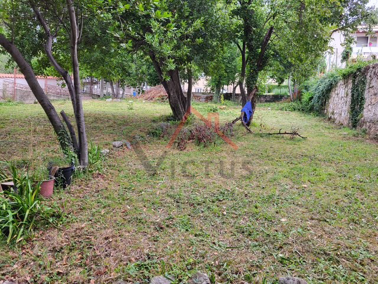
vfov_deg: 53.1
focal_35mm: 26
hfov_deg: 67.3
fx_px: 284
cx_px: 189
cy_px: 142
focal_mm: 5.4
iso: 40
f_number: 1.8
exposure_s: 1/150
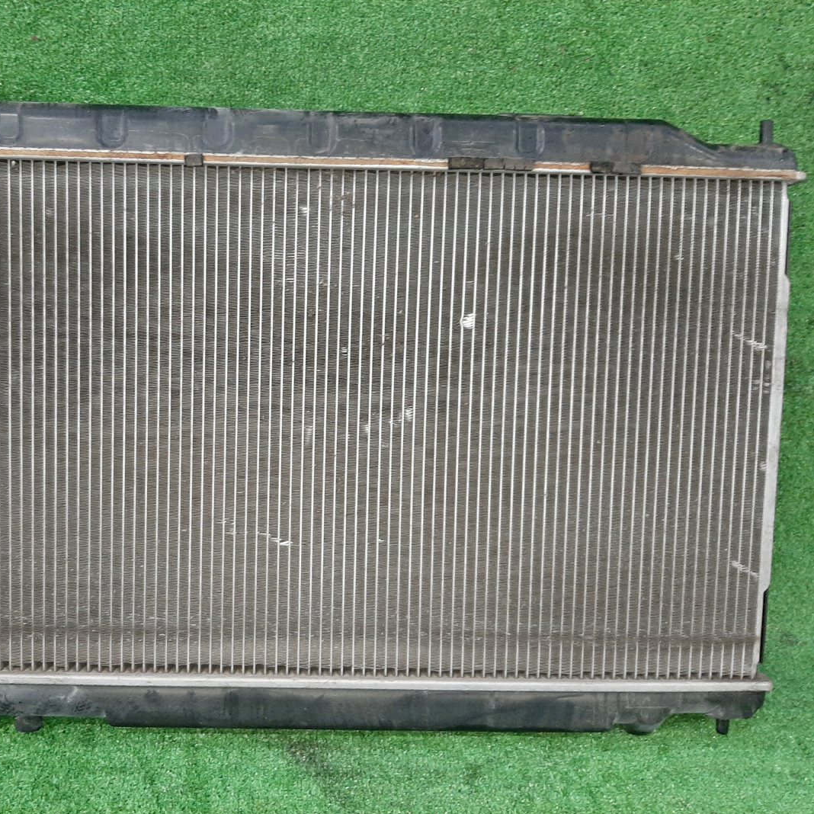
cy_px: 405
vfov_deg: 52.5
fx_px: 825
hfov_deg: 51.7
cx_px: 281
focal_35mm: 31
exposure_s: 1/25
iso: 272
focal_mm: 3.93
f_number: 1.7
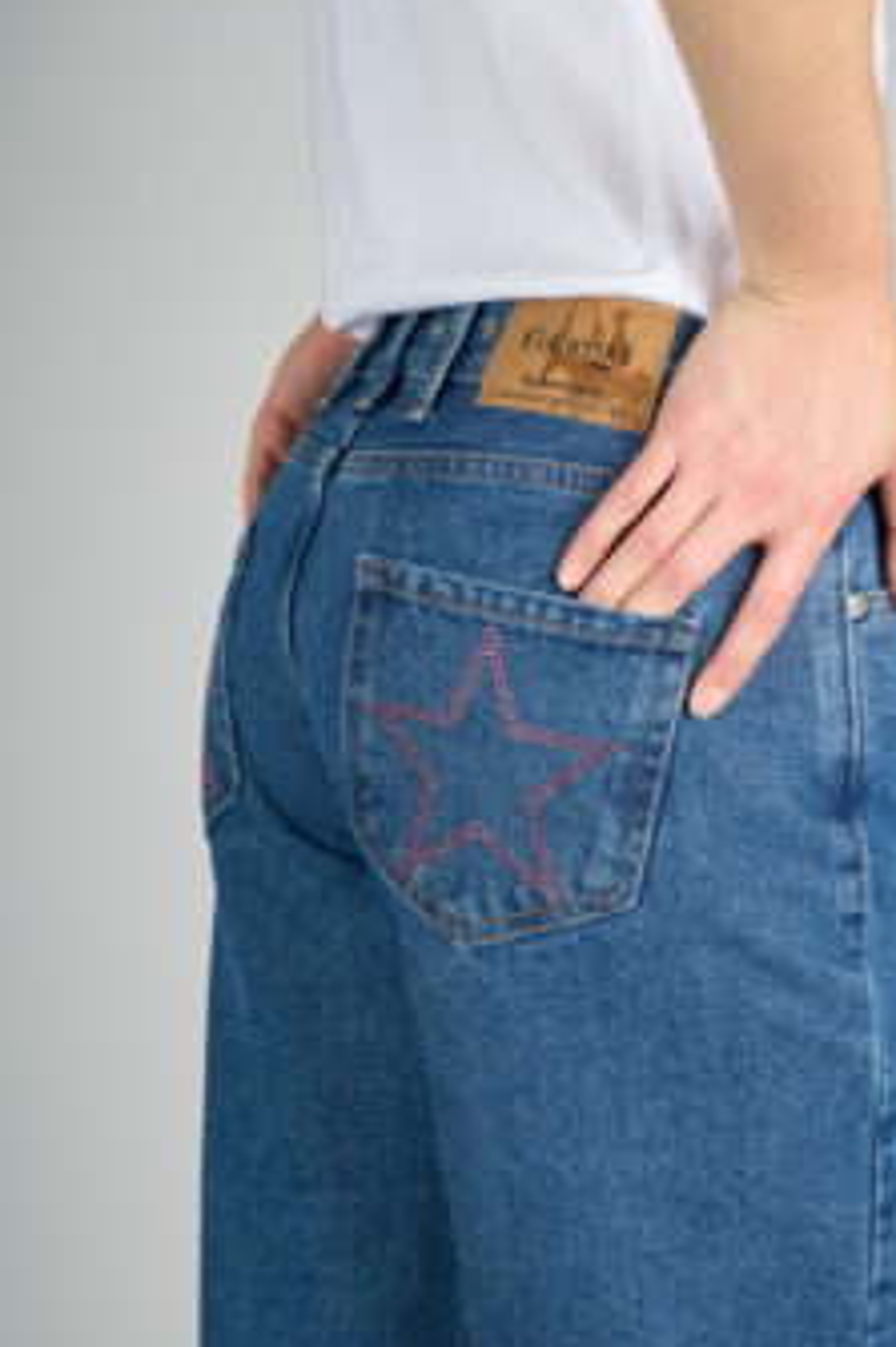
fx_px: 2950
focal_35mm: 79
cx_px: 571
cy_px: 756
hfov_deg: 17.2
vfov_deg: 25.7
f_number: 13
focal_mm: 58.7
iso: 100
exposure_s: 1/200
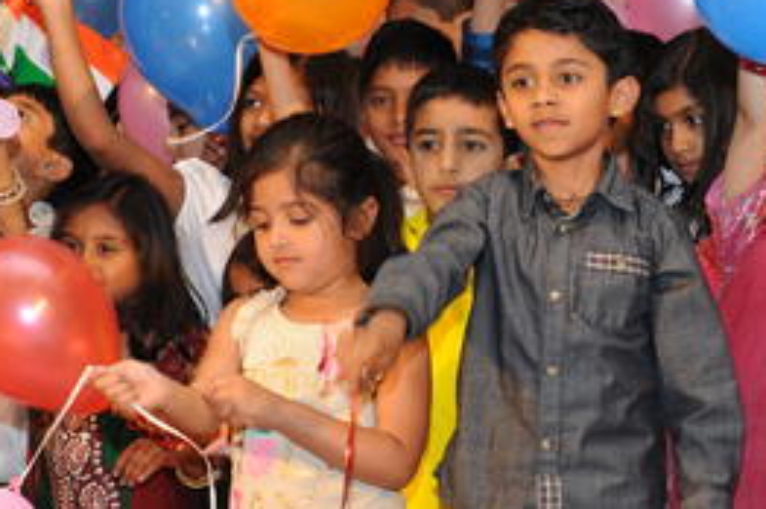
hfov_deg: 13.3
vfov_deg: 8.9
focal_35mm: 153
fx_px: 3251
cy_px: 357
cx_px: 690
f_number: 6.3
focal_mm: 52
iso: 1000
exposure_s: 1/80
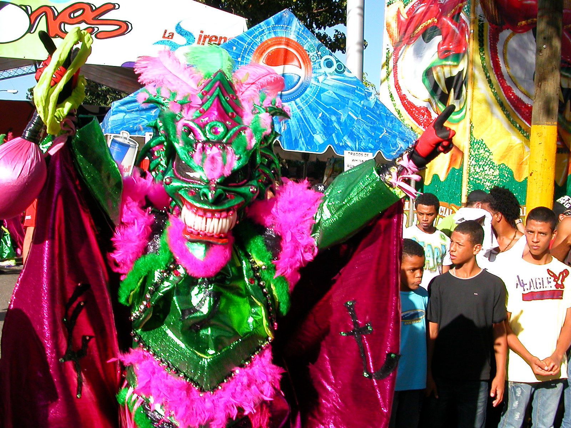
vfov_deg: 38.7
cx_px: 286
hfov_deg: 50.1
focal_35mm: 37
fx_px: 610
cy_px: 214
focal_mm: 5.6
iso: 100
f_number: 4.5
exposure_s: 1/382
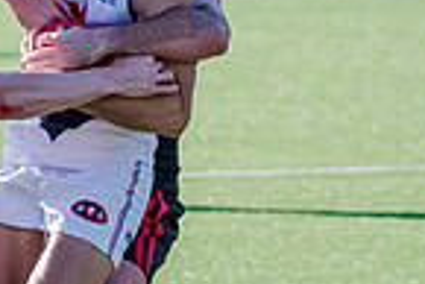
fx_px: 12384
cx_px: 88
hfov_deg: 2.0
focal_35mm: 1048
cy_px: 171
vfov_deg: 1.3
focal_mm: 180
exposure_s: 1/1600
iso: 800
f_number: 5.6
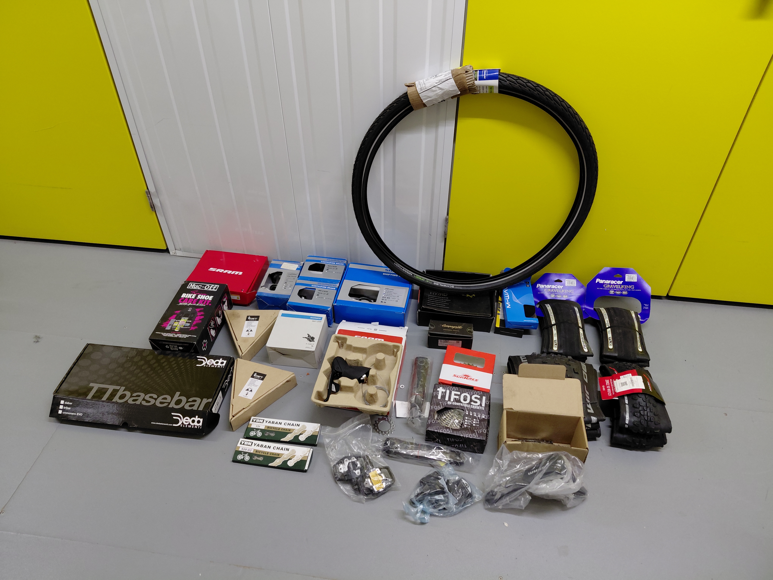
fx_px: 558
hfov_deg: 69.4
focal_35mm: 25
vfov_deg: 54.9
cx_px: 386
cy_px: 290
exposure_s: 1/50.1
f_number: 1.8
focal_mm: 4.69
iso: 200
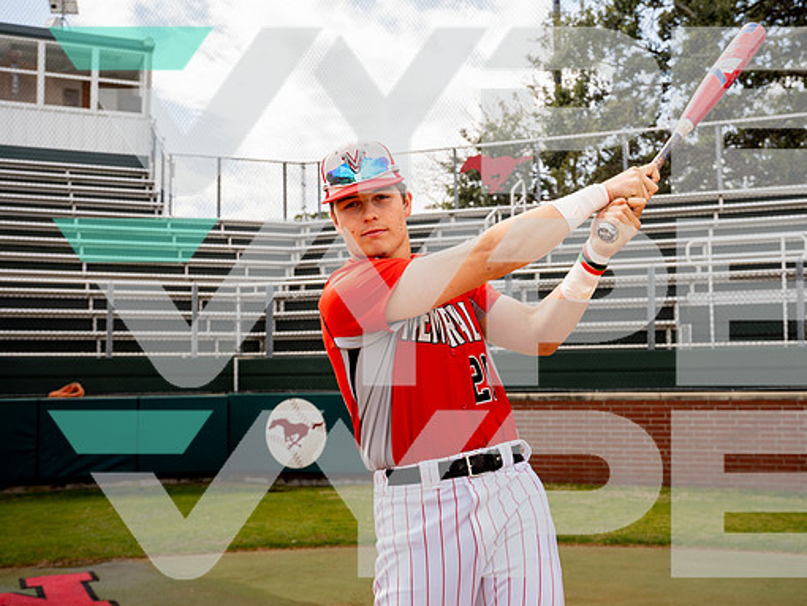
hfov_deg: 40.3
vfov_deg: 30.9
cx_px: 456
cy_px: 303
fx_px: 1096
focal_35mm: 47
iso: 200
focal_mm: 43
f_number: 7.1
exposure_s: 1/250
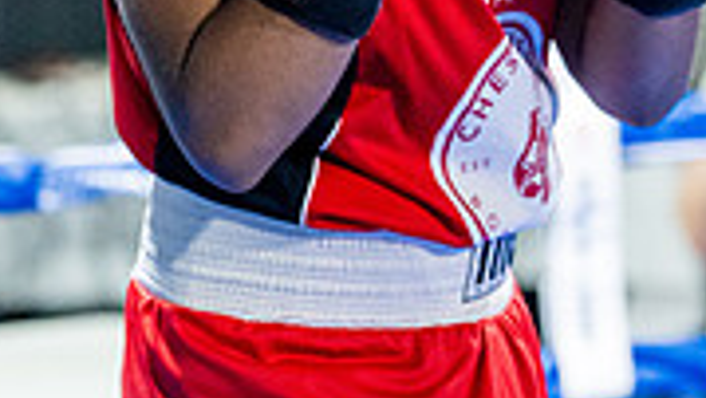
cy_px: 56
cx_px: 576
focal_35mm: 327
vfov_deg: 3.7
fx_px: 6126
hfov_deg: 6.6
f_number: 2
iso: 4000
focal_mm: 79
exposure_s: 1/800
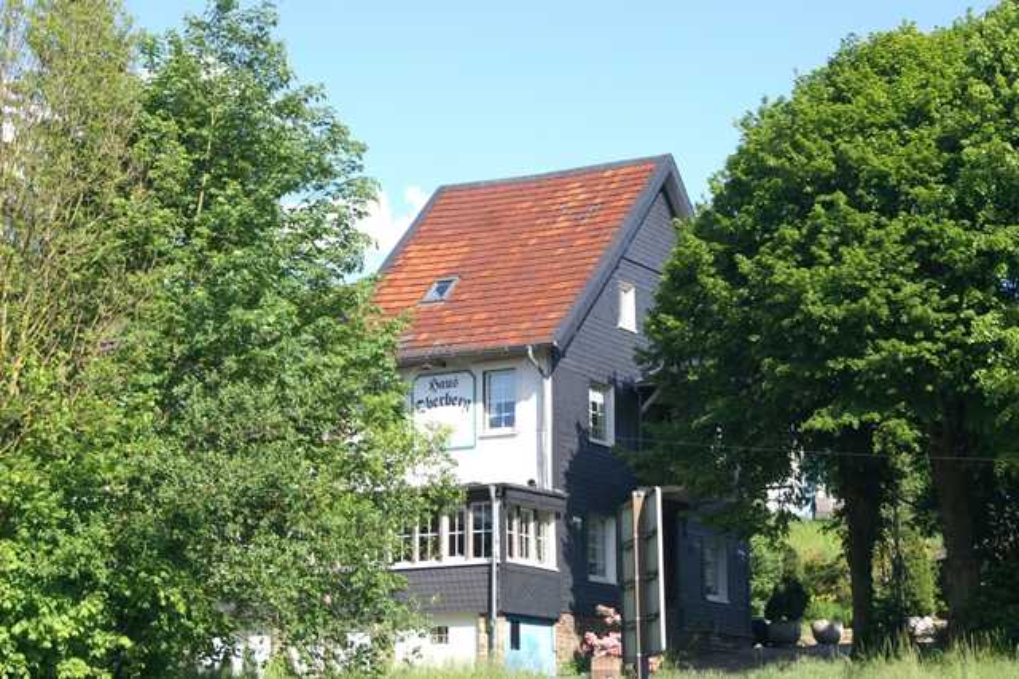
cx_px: 510
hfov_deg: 27.0
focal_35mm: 75
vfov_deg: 18.2
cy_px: 340
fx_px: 2122
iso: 100
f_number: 9
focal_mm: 50
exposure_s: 1/125
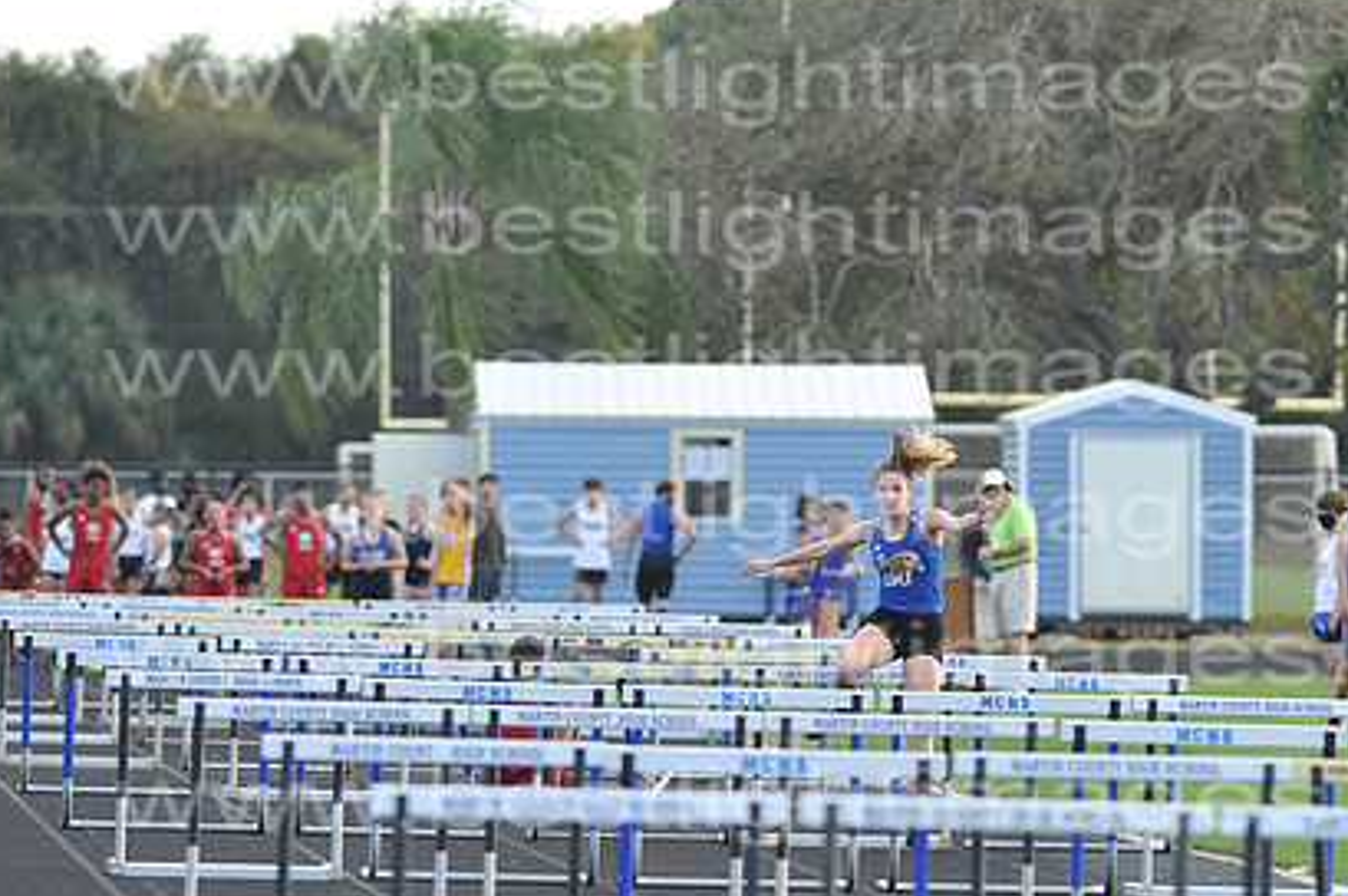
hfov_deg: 4.9
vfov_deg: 3.2
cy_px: 590
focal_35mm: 425
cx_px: 860
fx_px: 15901
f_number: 4.5
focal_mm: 300
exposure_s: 1/1000
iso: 800
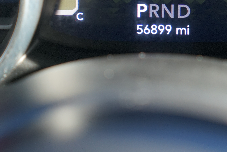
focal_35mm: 147
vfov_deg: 9.2
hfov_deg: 13.9
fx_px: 927
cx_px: 153
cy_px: -35
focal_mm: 59
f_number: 4
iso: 640
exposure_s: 1/160
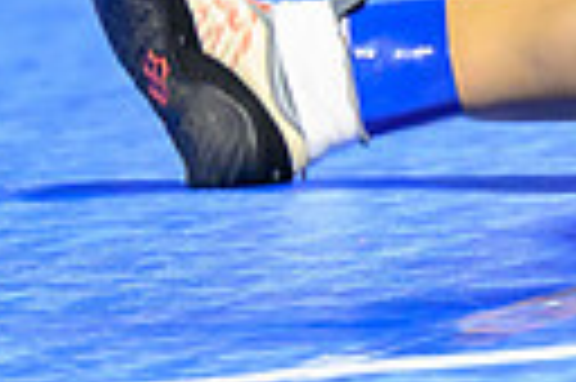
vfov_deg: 2.0
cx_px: 955
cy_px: -51
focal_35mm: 670
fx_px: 10706
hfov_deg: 3.1
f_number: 2.8
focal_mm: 97
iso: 4000
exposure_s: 1/800
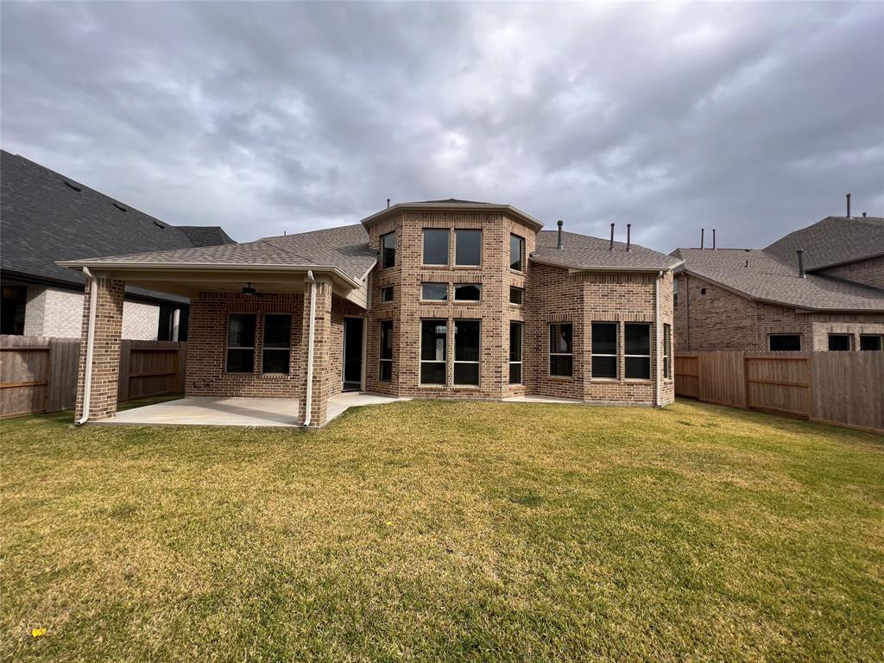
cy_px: 332
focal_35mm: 13
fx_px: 332
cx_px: 442
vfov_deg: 89.9
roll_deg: -0.7
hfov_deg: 106.2
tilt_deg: +3.1
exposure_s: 1/995
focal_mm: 1.57
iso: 32
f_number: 1.8
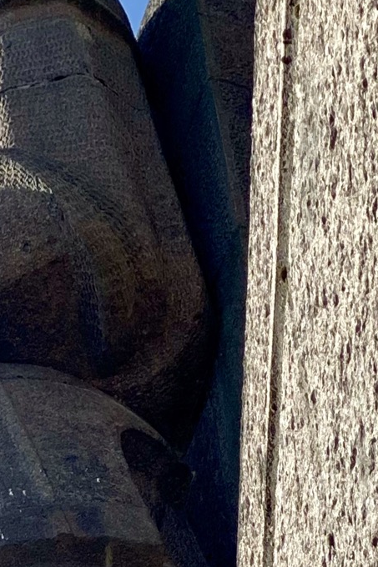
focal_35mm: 163
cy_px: 630
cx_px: -82
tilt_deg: +54.4
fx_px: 2568
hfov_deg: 8.3
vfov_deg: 12.4
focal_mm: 6
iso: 20
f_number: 2
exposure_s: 1/1089
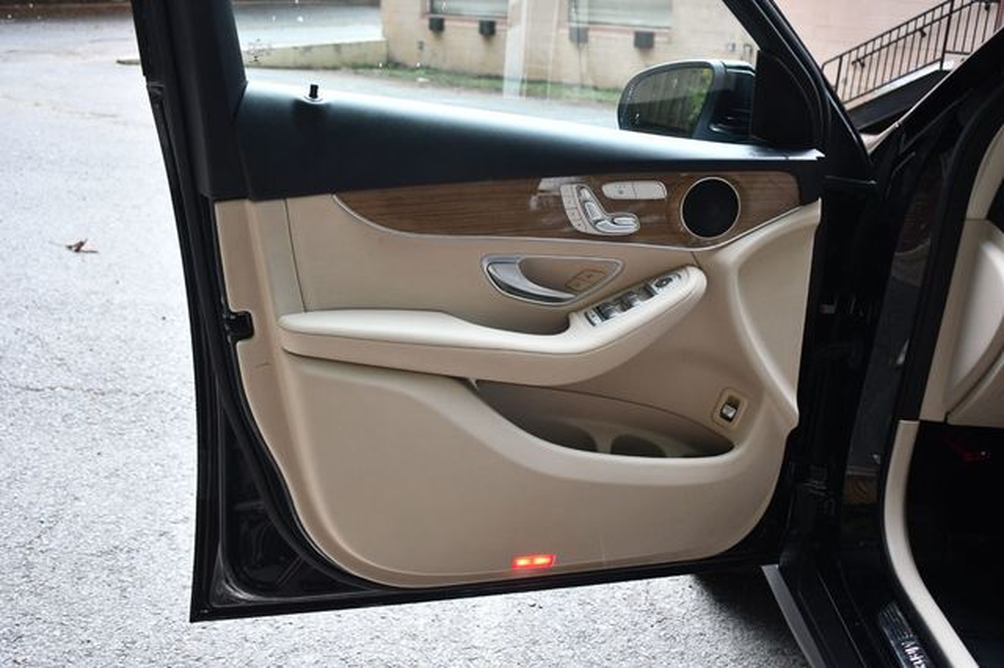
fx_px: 948
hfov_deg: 55.8
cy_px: 334
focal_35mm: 34
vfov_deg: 38.8
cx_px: 502
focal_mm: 23
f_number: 3.8
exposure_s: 1/160
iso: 800
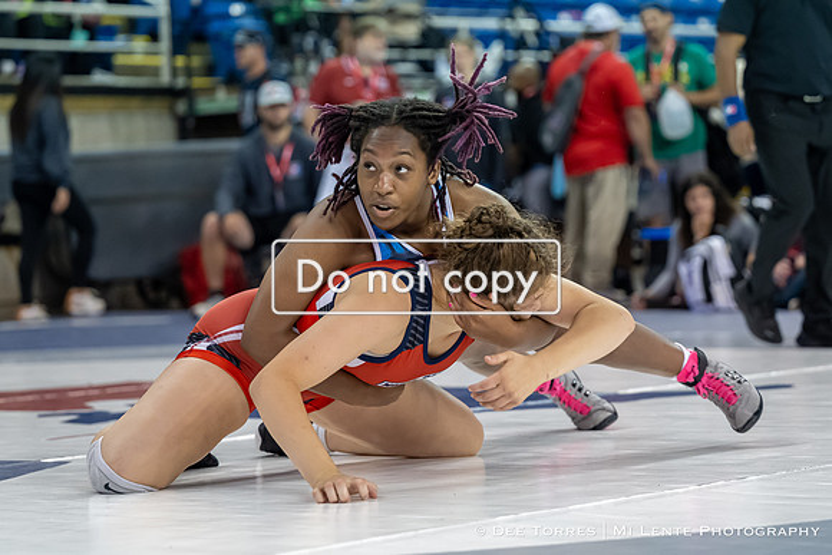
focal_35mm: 127
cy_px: 191
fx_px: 2928
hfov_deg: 16.2
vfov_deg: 10.8
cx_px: 460
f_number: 2.8
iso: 2800
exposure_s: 1/800
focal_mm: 96
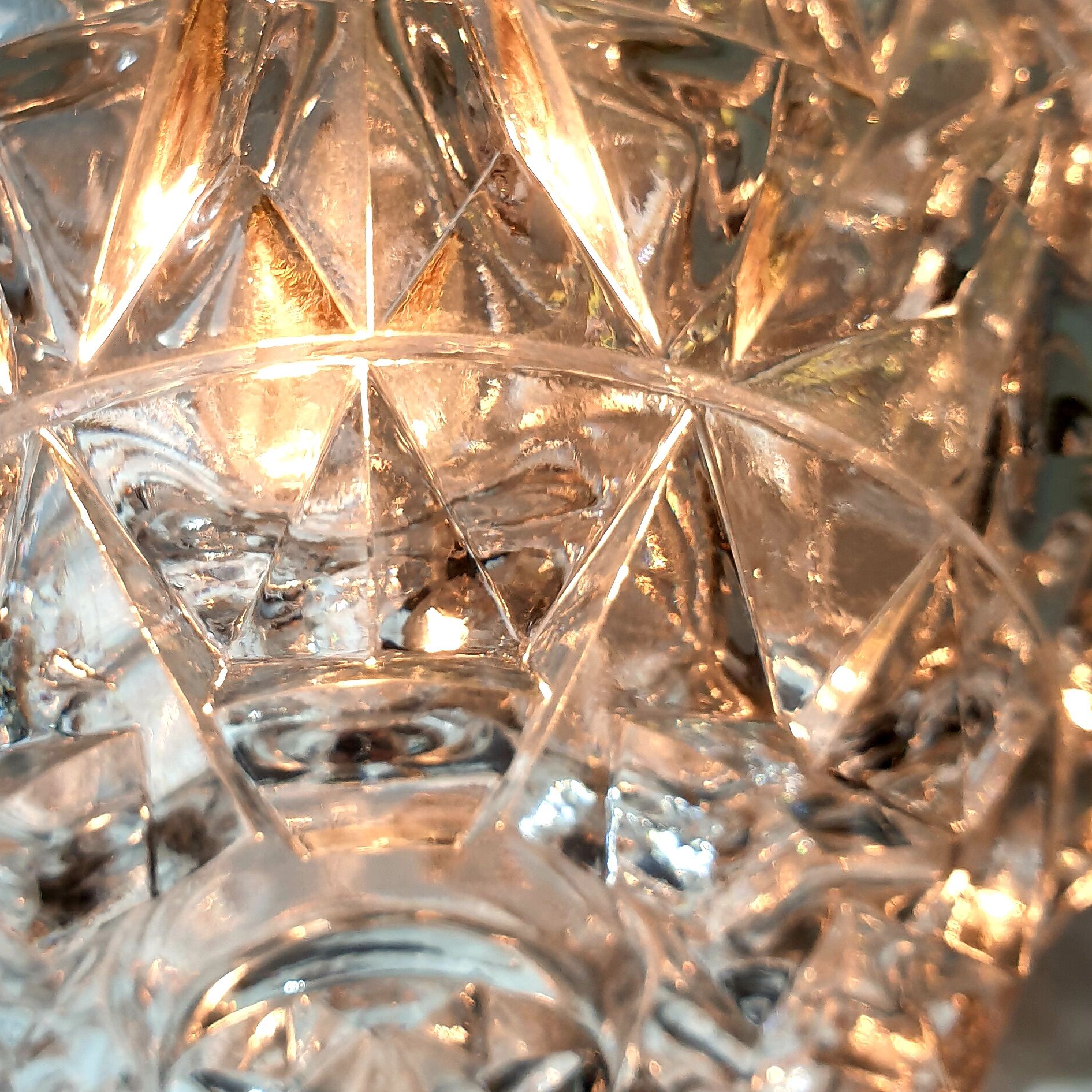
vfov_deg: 34.2
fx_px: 1749
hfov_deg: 34.2
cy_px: 323
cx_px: 316
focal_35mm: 49
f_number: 2.4
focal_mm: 4.3
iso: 50
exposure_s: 1/426
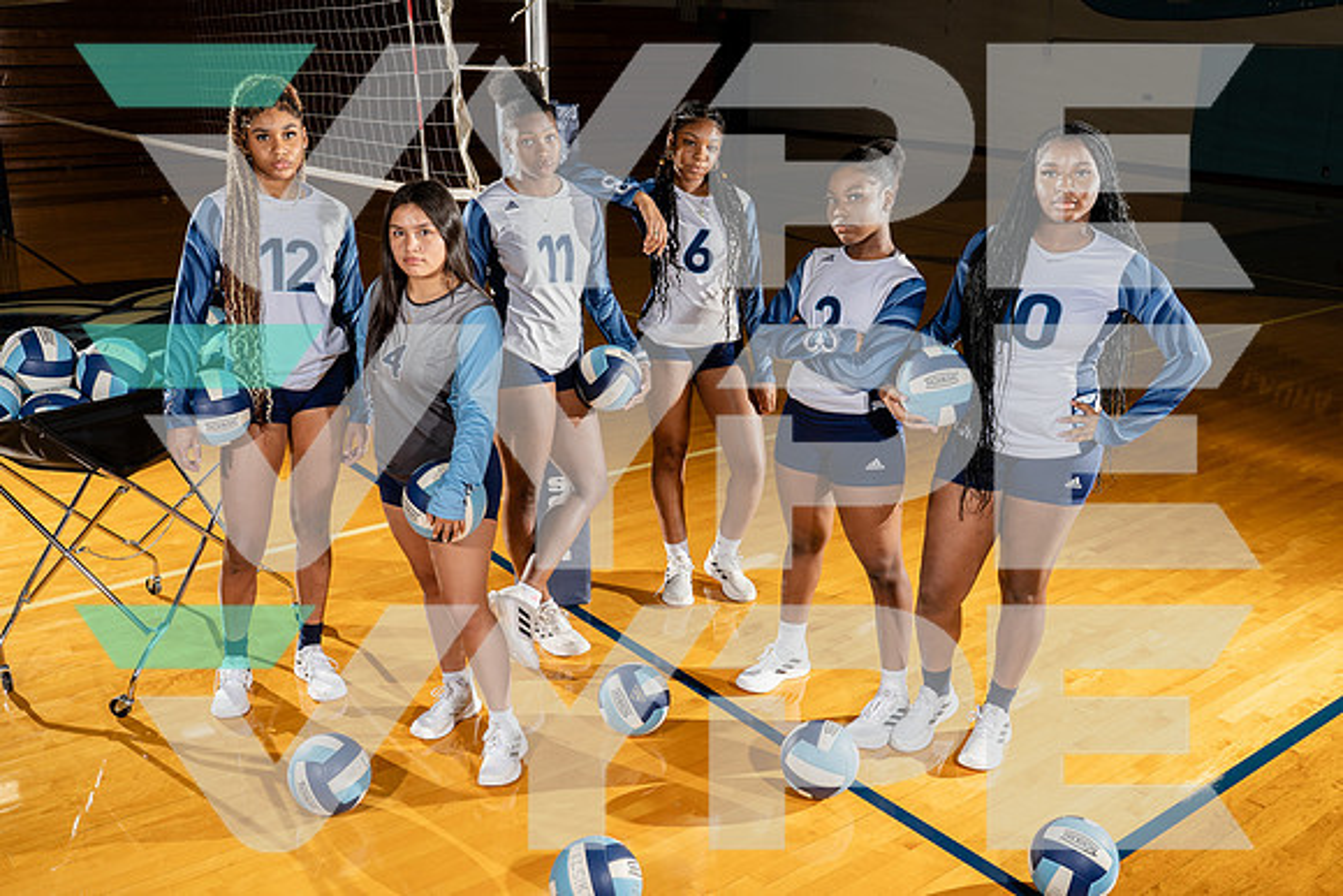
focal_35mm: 33
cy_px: 448
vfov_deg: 40.4
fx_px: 1219
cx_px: 671
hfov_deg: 57.7
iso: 500
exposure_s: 1/250
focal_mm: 27
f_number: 8
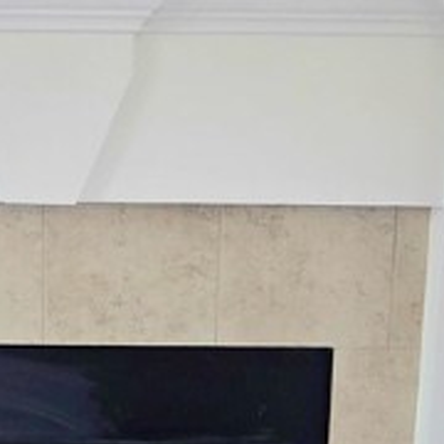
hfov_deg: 33.3
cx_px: 69
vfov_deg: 34.7
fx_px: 711
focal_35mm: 49
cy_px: 234
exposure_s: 1/60.2
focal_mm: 2.2
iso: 125
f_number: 2.2
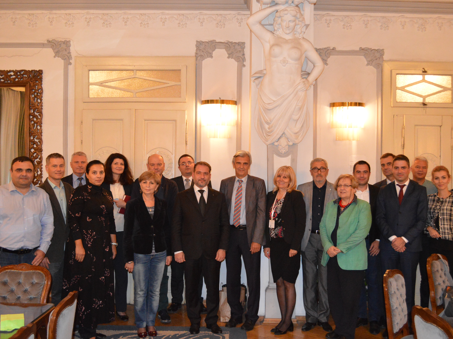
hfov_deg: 51.3
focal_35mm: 36
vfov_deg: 39.7
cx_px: 239
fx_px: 471
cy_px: 170
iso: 3200
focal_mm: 22
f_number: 4
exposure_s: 1/60
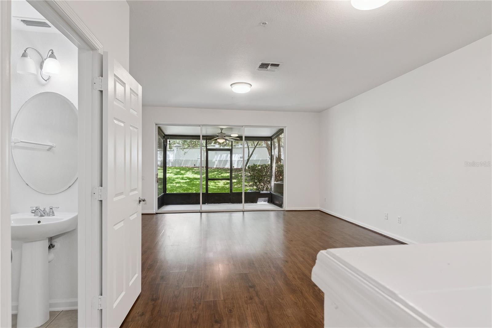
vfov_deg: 61.9
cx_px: 246
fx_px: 273
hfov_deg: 84.0
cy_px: 164
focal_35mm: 20
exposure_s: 1/20
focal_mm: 20
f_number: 10
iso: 400
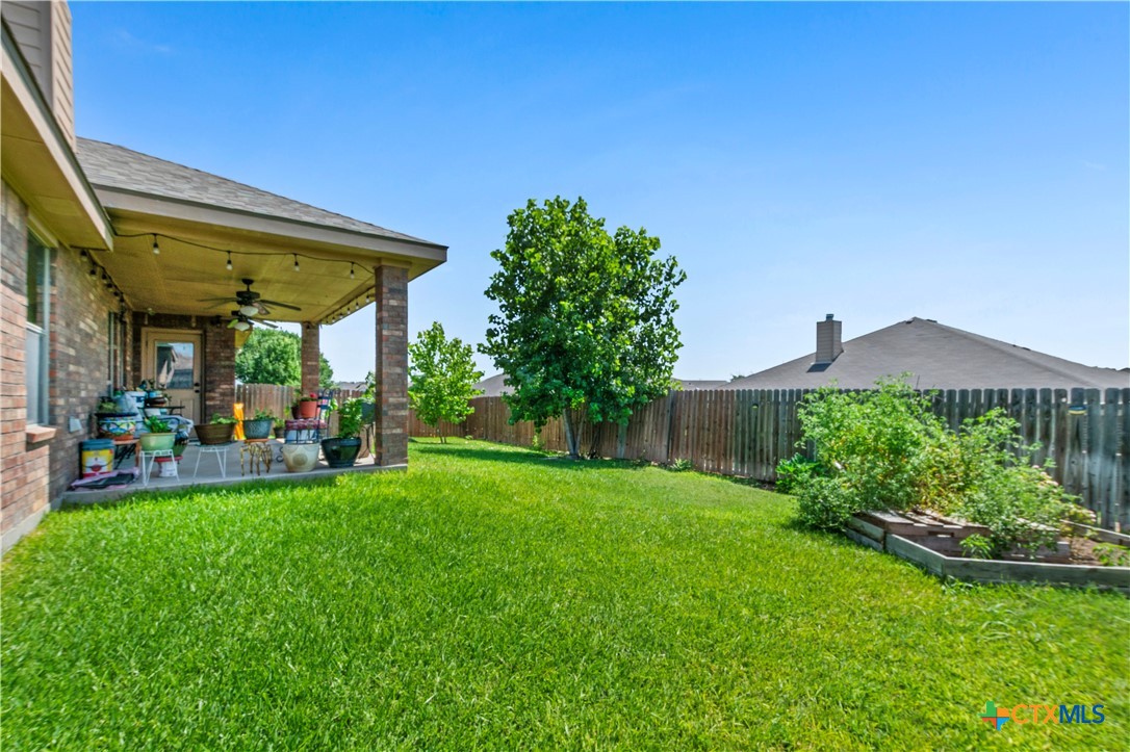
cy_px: 376
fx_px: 471
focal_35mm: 15
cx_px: 565
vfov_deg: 77.3
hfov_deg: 100.4
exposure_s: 1/160
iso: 200
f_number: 11
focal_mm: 10
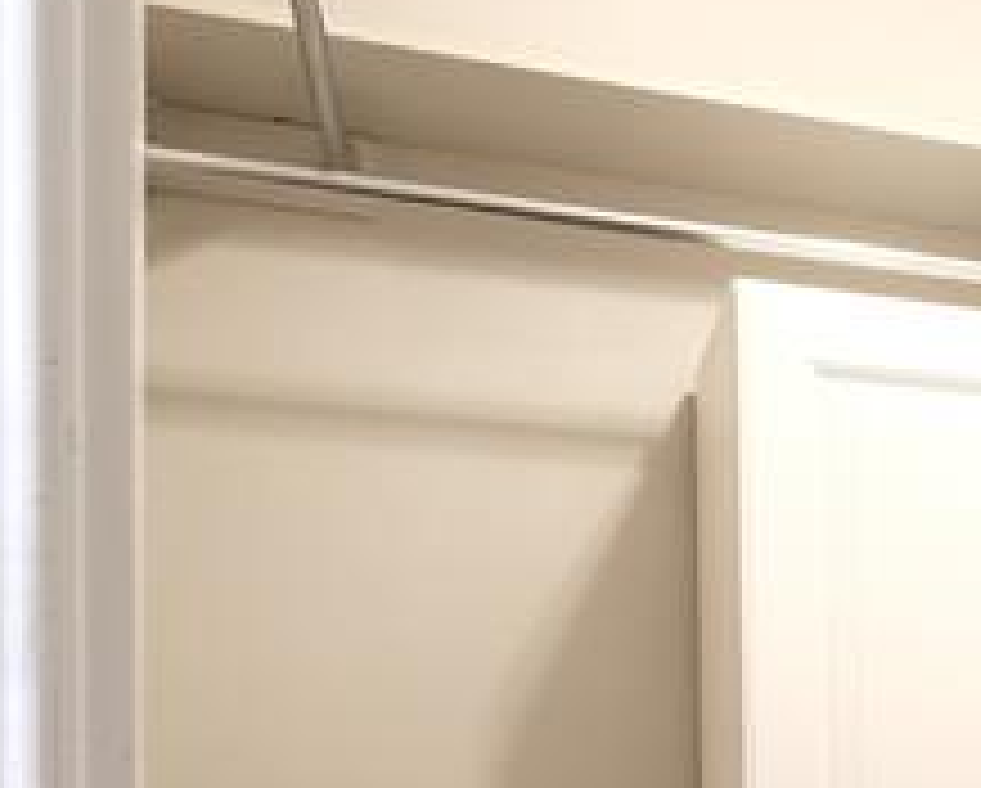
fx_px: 1919
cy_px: 964
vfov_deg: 21.4
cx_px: 1498
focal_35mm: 66
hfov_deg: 22.9
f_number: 11
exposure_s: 3
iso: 400
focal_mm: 10
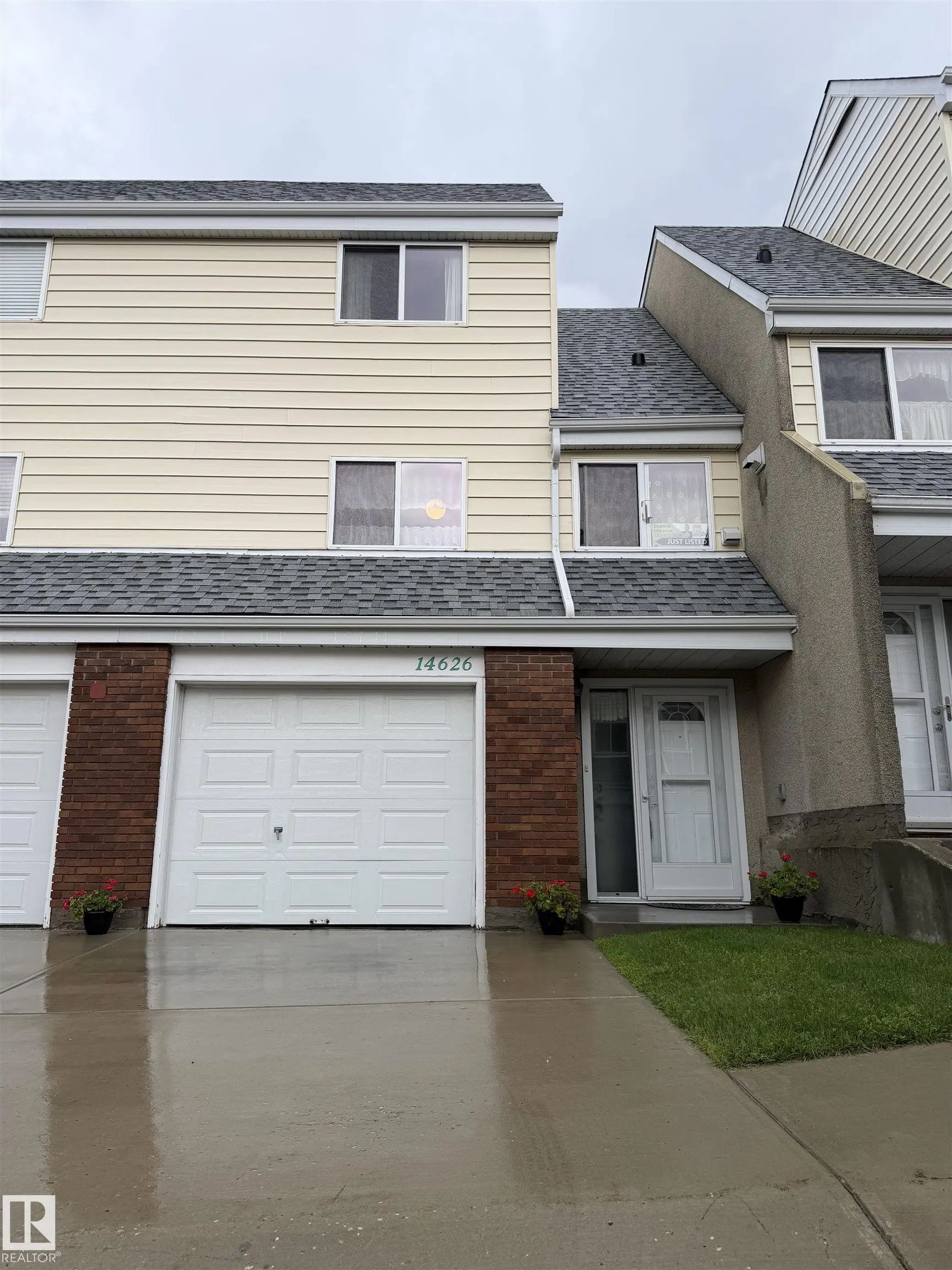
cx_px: 476
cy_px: 635
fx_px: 880
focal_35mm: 24
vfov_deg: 71.6
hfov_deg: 56.8
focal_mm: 6.76
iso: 80
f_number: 1.78
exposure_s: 1/464
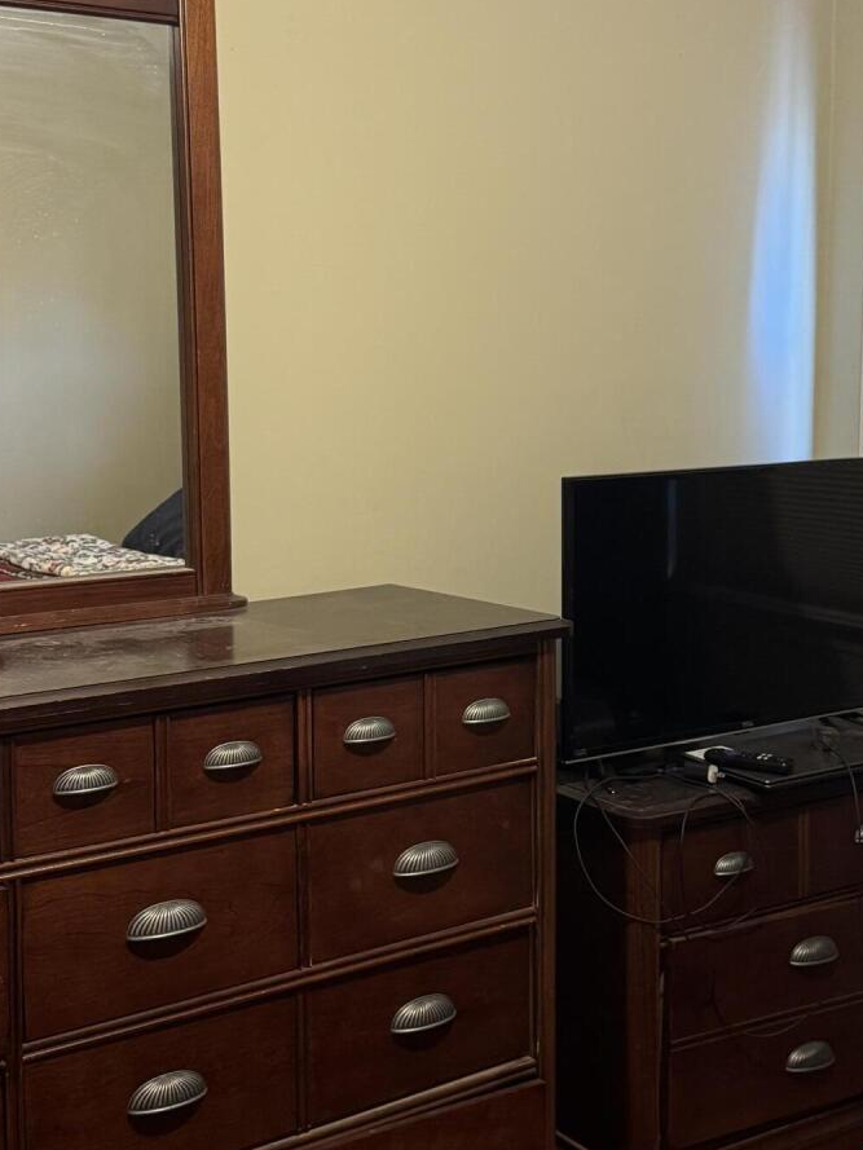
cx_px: 558
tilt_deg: -6.0
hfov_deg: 26.9
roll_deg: +0.8
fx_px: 1795
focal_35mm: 54
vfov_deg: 35.5
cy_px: 508
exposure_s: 1/60
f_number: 1.78
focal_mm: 6.76
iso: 400
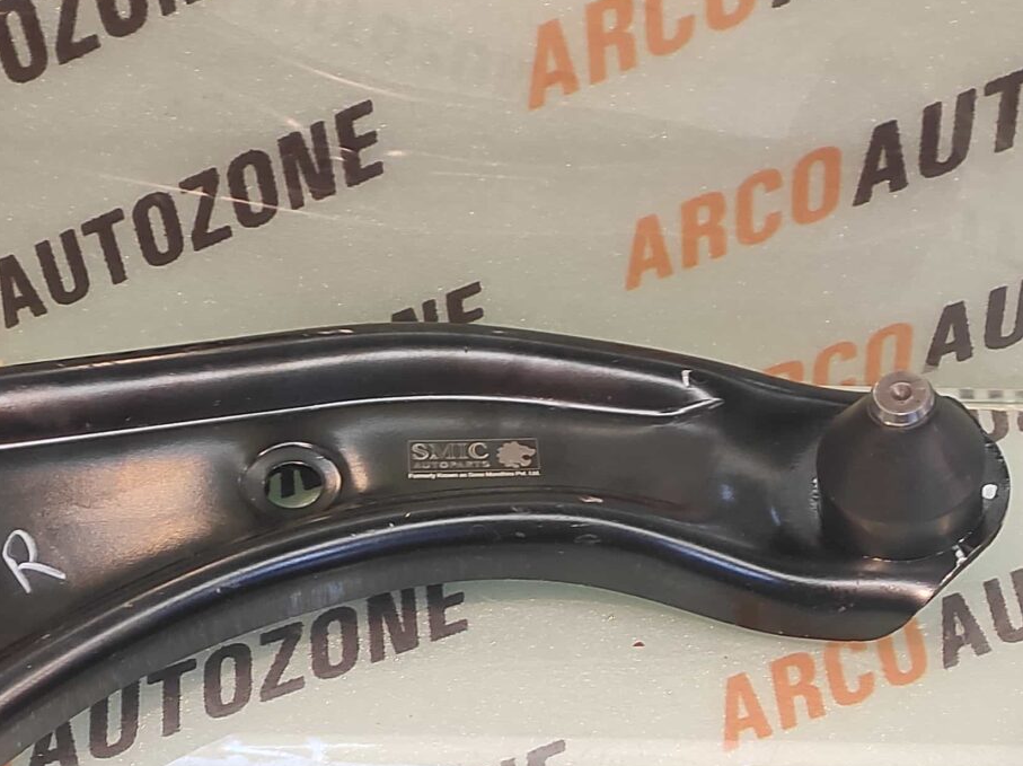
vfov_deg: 27.6
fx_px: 1418
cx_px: 393
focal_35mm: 48
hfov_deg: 39.5
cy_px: 848
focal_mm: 4.74
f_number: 1.79
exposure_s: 1/33
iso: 216
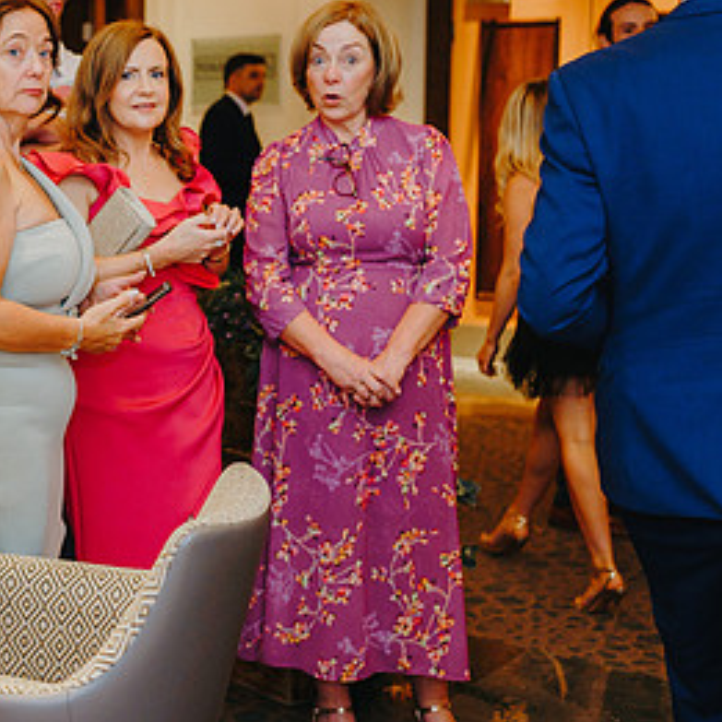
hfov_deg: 24.6
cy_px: 242
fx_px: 1557
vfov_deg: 26.0
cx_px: -44
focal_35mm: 66
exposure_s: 1/200
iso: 640
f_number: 2.2
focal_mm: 35
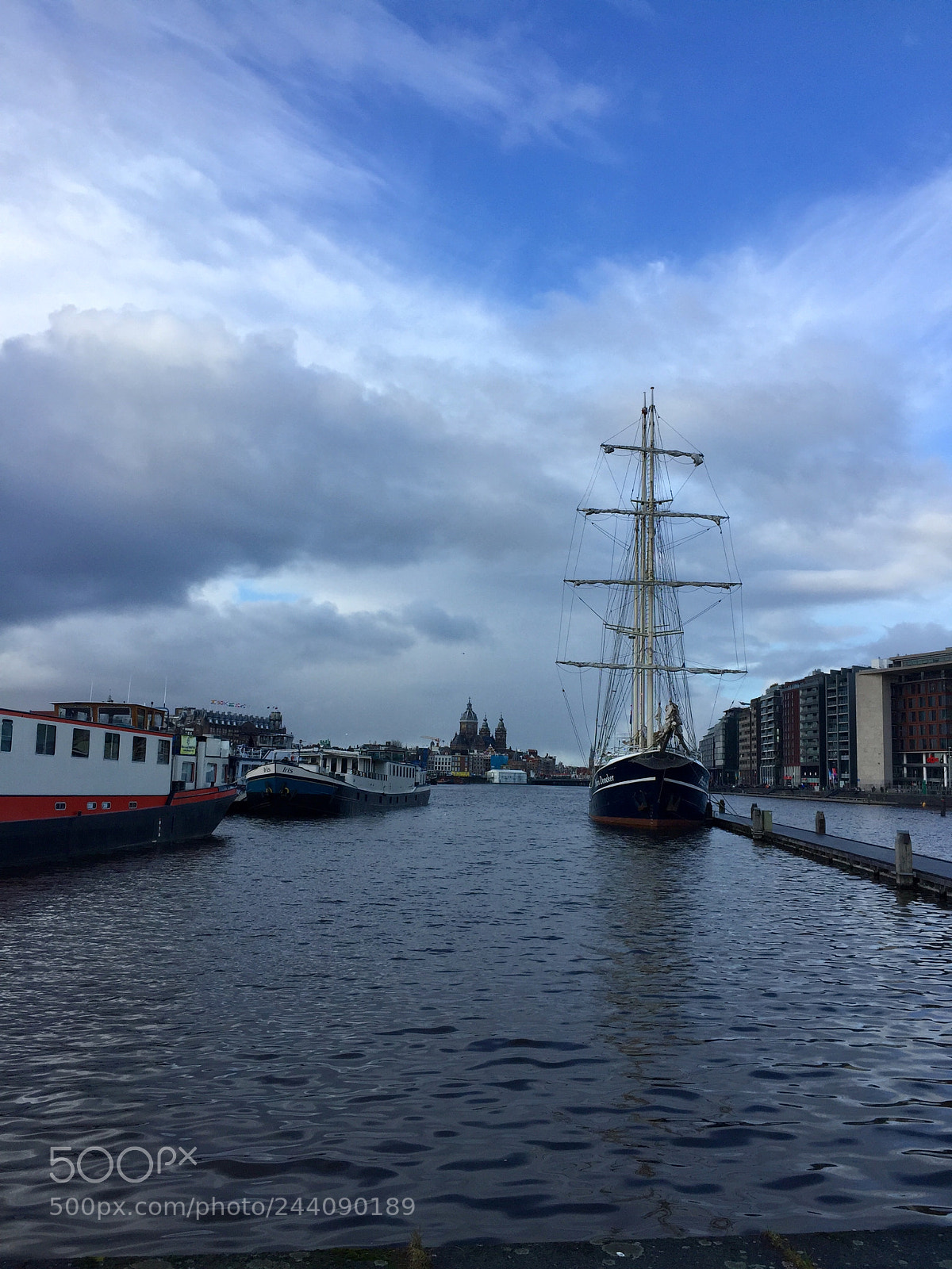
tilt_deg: +7.2
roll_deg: -1.6
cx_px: 476
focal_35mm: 29
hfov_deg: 48.2
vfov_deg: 61.7
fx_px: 1063
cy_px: 634
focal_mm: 4.15
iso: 32
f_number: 2.2
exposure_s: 1/1041
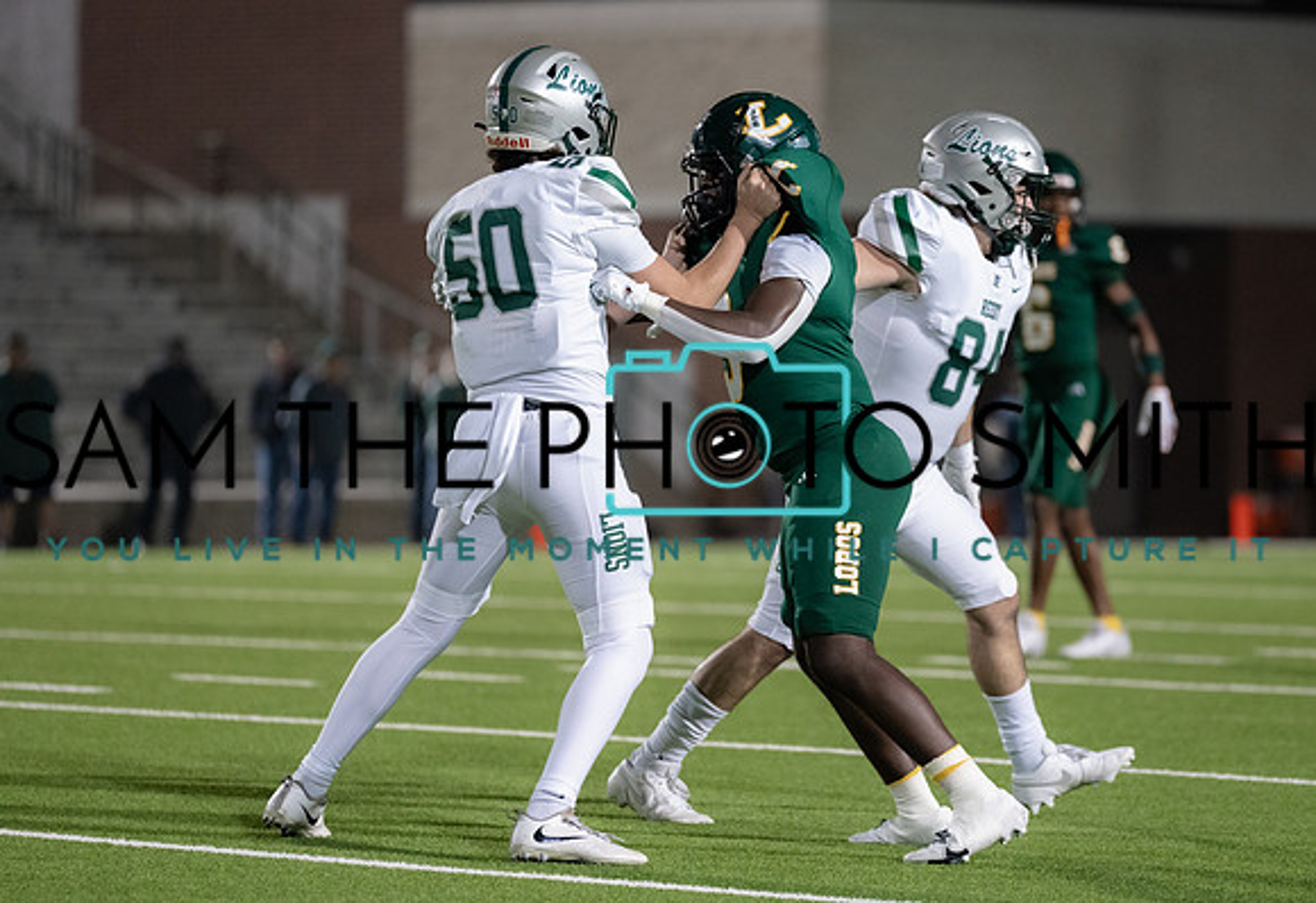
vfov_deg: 5.6
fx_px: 9168
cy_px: 471
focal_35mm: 249
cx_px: 809
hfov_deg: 8.2
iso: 4000
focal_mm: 200
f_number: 2.8
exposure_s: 1/1250
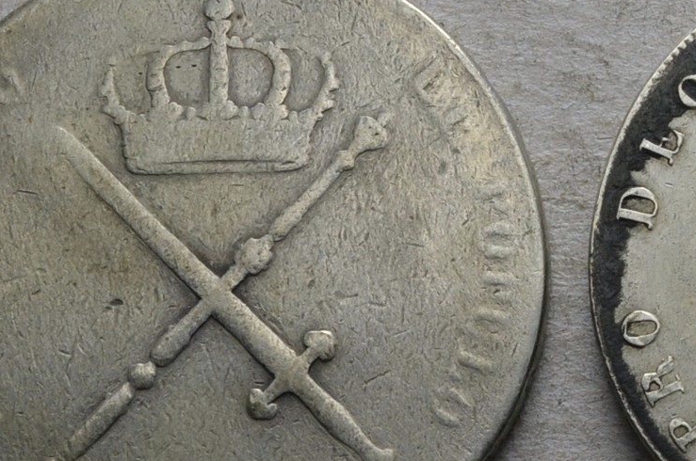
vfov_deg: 8.5
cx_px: 963
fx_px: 3088
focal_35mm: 160
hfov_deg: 12.4
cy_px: 184
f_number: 14
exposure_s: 1/250
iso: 400
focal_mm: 32
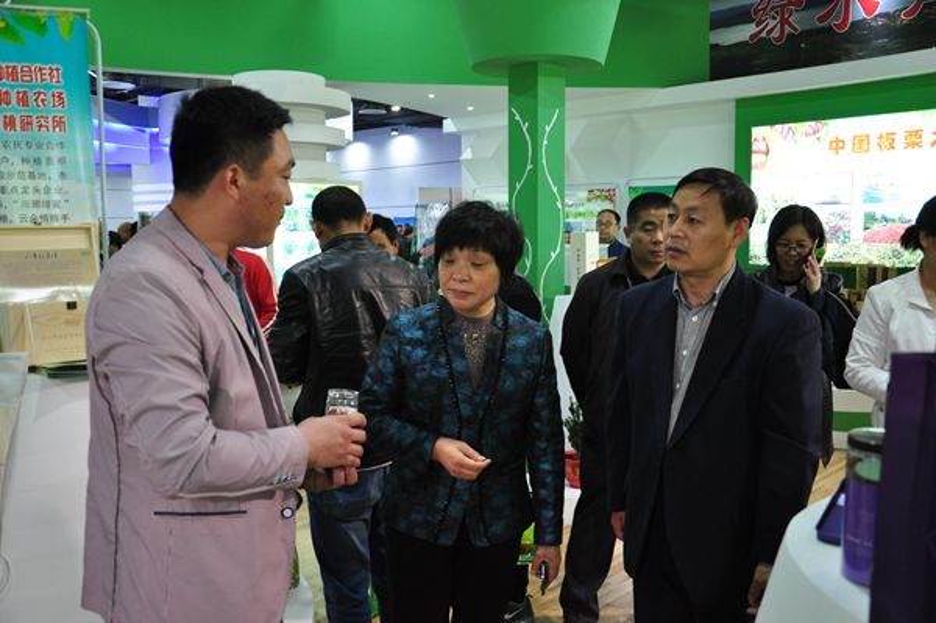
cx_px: 468
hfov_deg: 59.5
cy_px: 312
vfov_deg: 41.6
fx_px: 818
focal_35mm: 32
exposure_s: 1/30
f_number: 3.8
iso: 800
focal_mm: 21
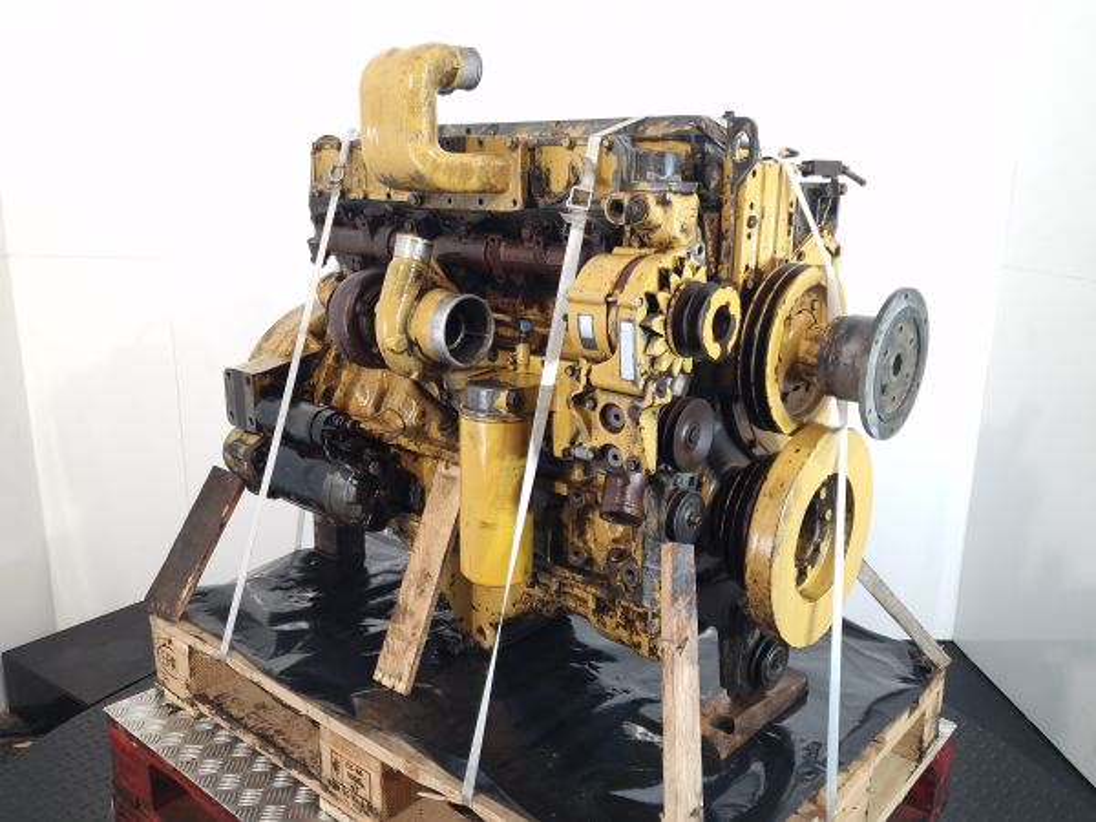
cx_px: 548
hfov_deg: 73.9
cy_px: 411
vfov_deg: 58.9
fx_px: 728
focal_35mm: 23
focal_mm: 6.4
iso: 100
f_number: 1.8
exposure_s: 1/50
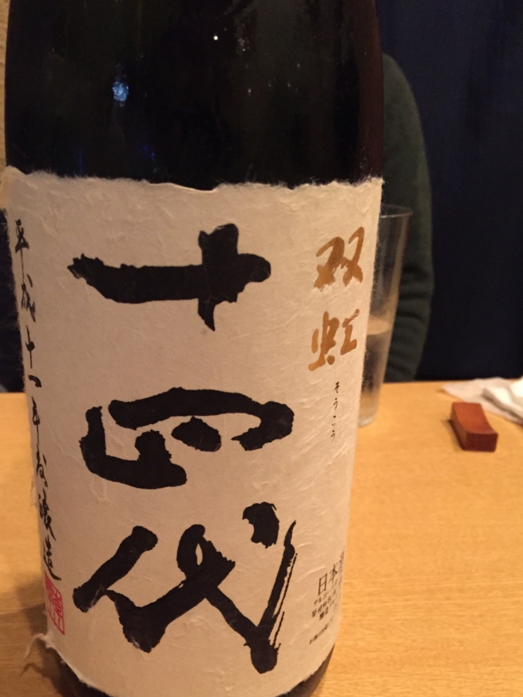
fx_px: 685
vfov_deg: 53.7
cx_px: 237
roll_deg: -1.7
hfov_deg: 41.8
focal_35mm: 34
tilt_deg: -21.3
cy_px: 407
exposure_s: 1/15
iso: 400
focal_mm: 4.15
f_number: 2.2
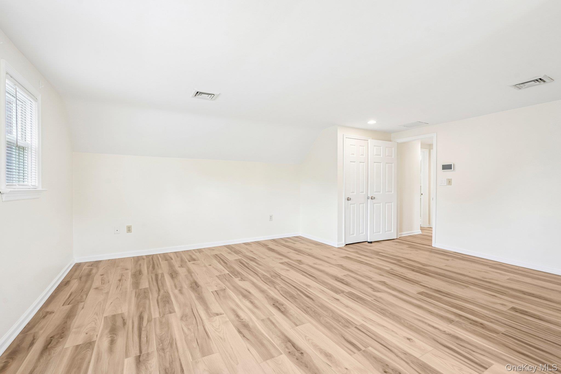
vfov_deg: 73.7
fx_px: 249
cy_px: 187
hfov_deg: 96.7
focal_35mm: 16
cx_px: 280
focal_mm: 16
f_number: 8
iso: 400
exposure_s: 1/13
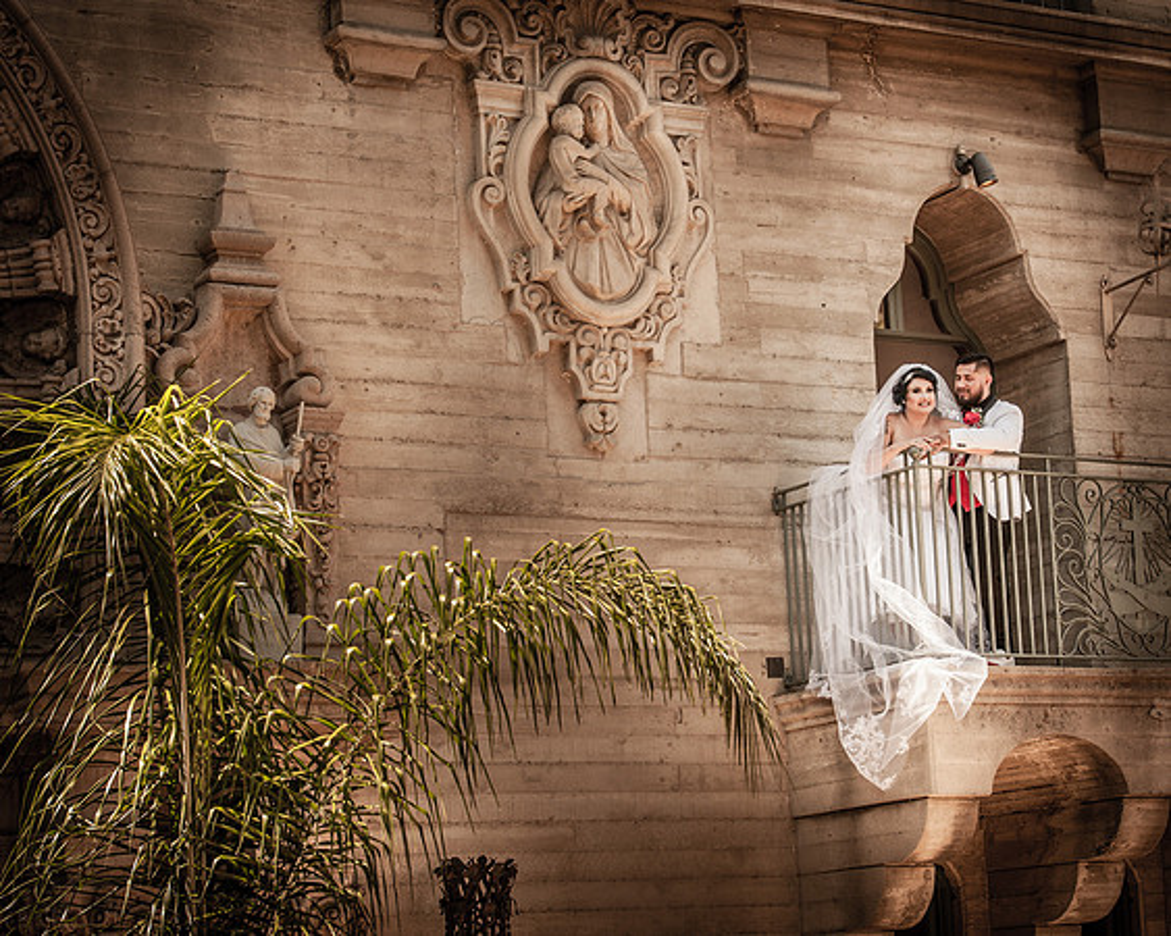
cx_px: 636
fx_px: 2824
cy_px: 469
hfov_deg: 23.4
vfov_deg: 18.8
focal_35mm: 82
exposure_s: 1/200
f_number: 8
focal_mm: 70
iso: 250
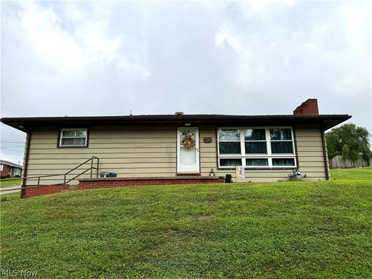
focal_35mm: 24
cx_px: 186
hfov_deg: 71.6
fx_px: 258
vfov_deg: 56.8
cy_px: 140
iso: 80
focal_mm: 6.76
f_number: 1.78
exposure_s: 1/10309
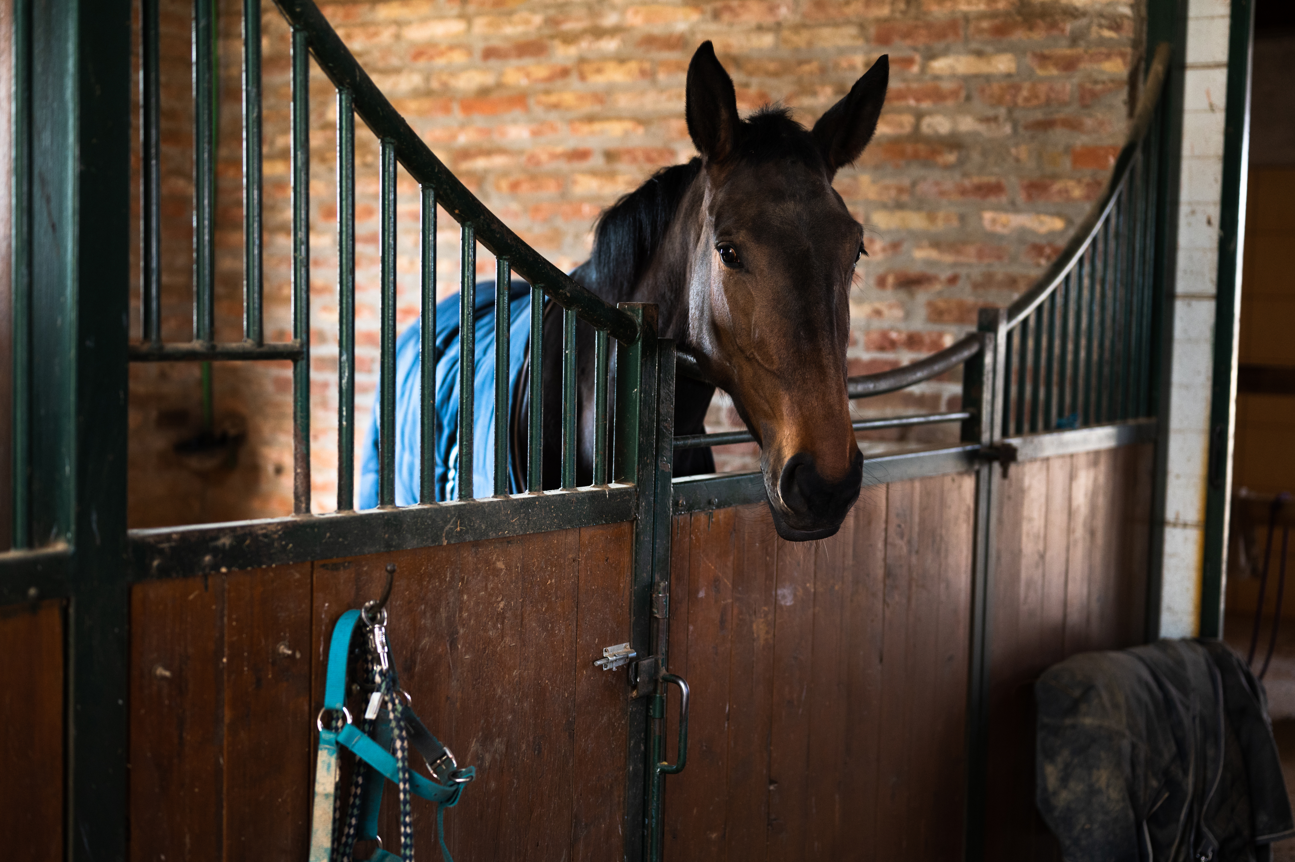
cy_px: 431
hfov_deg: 39.6
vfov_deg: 27.0
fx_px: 1797
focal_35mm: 50
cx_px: 648
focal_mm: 50
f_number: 2.2
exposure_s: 1/160
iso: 1250
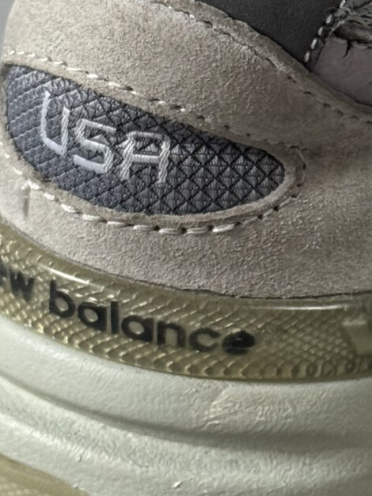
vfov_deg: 10.1
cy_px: 260
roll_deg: -3.6
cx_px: 544
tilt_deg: -36.0
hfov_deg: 7.5
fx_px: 2809
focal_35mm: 196
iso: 160
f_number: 1.78
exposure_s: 1/60
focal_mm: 6.76
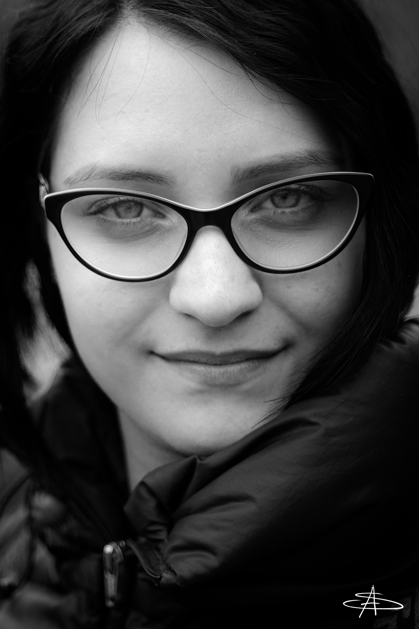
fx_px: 916
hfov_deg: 25.8
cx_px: 210
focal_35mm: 52
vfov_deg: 37.9
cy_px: 314
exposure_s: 1/250
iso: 100
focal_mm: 35
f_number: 1.8
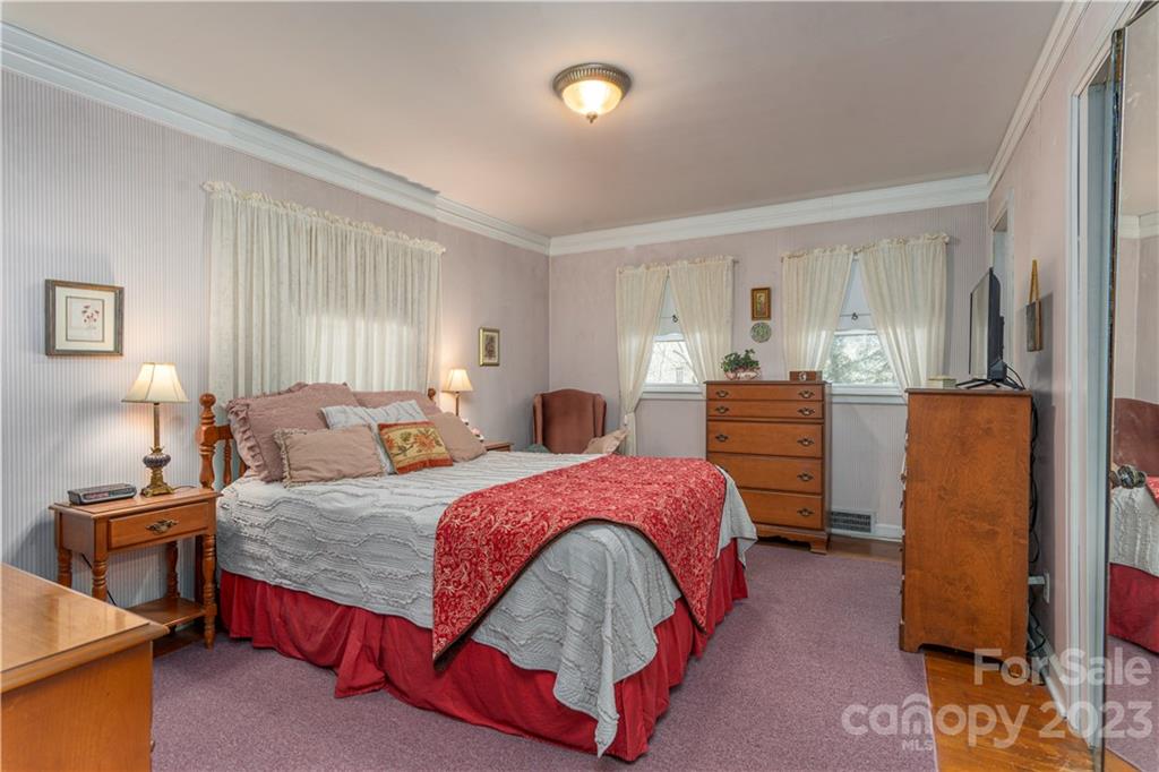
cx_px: 580
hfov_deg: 93.3
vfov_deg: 70.4
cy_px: 386
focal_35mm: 17
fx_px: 547
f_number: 7.1
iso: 320
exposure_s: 1/60
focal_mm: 17
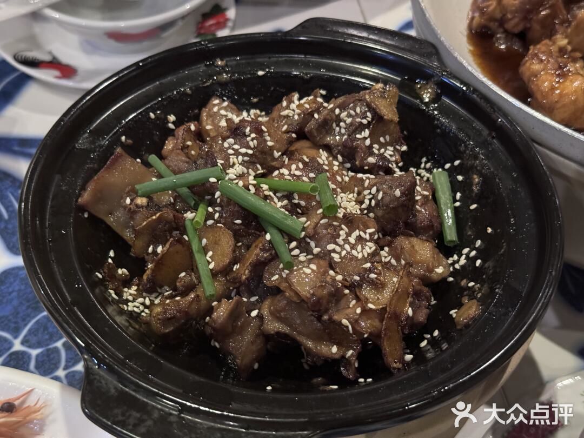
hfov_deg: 39.7
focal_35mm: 48
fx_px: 810
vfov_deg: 30.3
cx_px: 292
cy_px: 219
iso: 640
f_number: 1.78
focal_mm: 6.76
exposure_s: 1/20
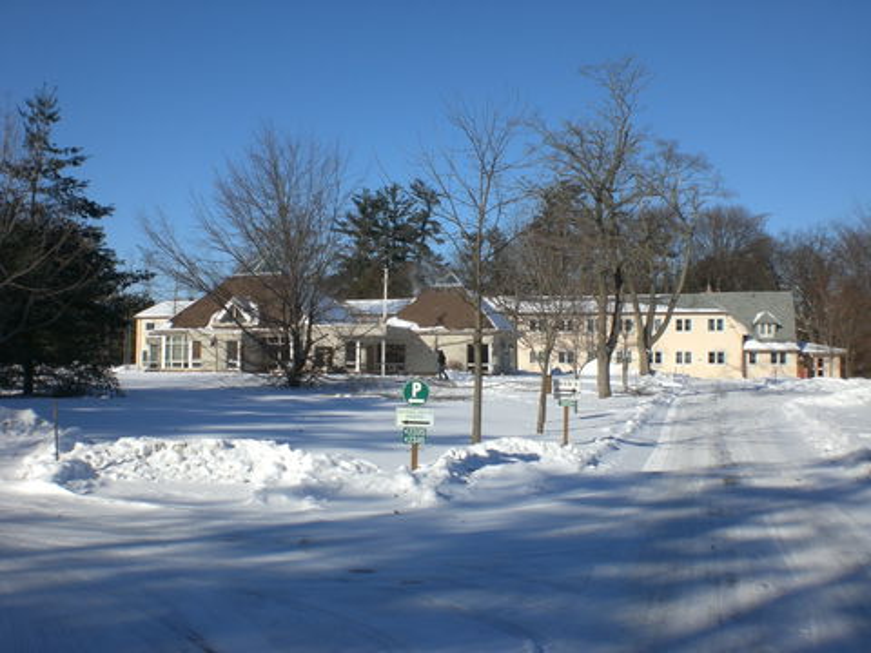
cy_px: 326
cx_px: 436
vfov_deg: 37.7
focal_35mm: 38
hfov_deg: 49.0
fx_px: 956
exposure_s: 1/800
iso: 50
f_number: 4.4
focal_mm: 6.3
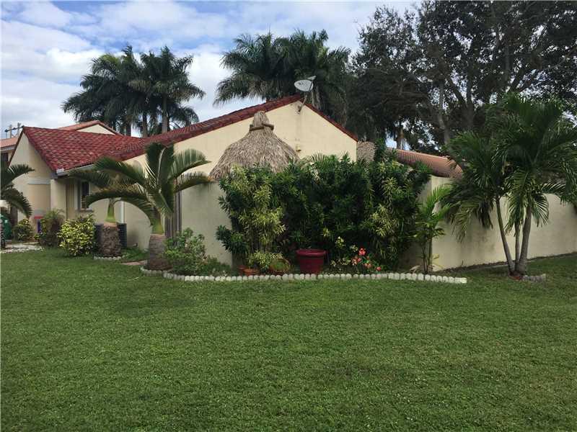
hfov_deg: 61.7
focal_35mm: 29
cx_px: 288
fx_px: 483
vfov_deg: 48.2
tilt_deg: +1.5
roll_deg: -1.0
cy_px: 216
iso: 32
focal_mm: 4.15
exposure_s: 1/1364
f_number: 2.2
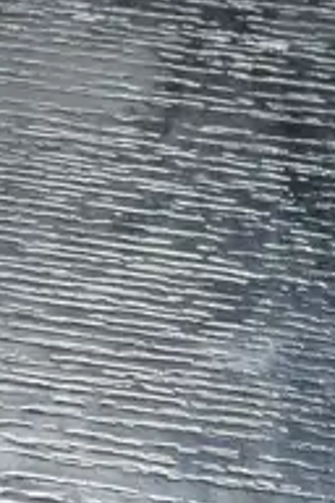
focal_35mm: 222
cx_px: -378
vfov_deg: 9.3
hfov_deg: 6.0
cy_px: 139
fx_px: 3099
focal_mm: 20
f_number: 5
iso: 500
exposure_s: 1/60
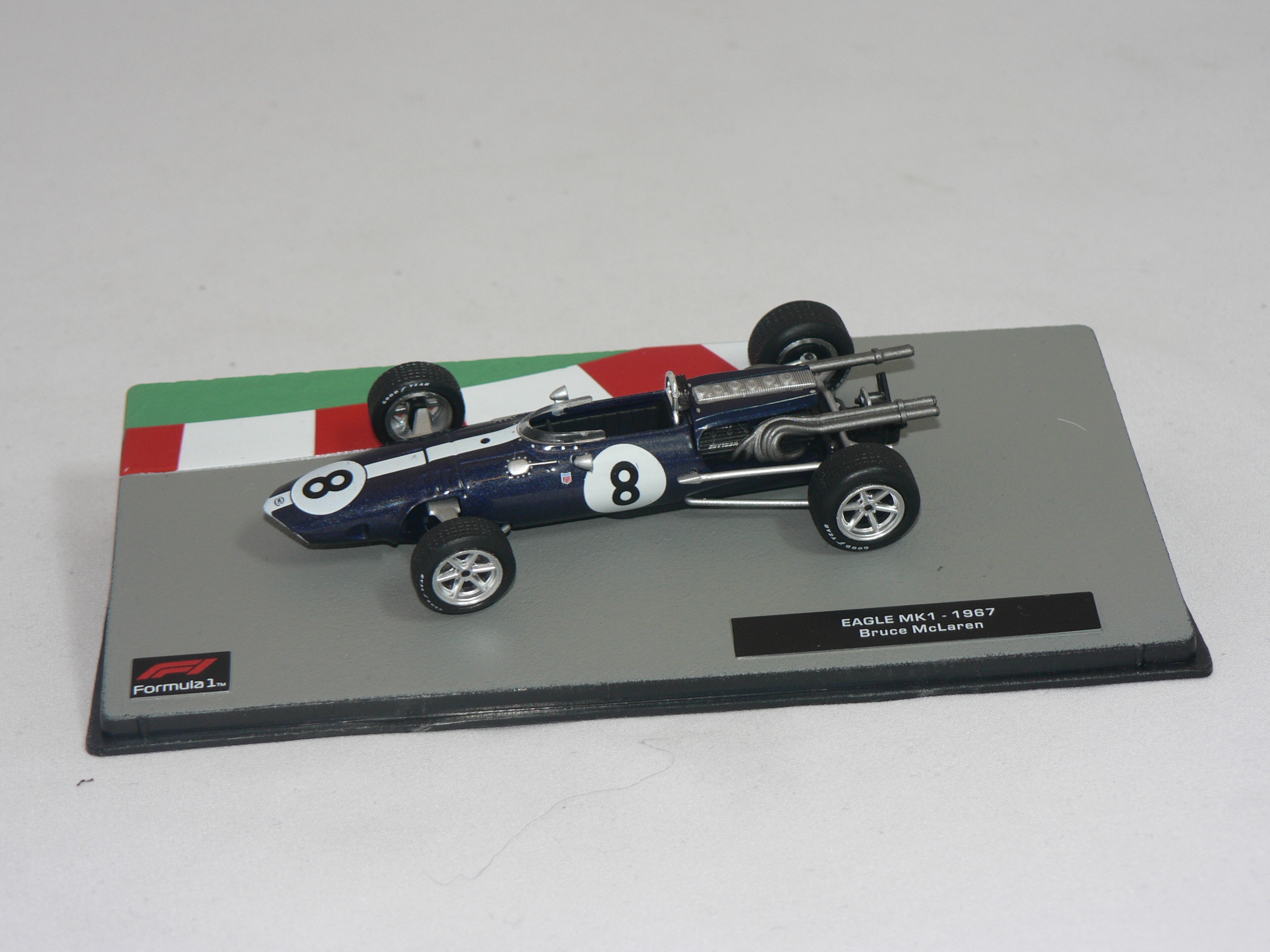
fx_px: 3412
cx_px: 635
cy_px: 476
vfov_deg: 15.9
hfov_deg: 21.1
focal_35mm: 93
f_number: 3.2
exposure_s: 1/60
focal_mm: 15.5
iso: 80
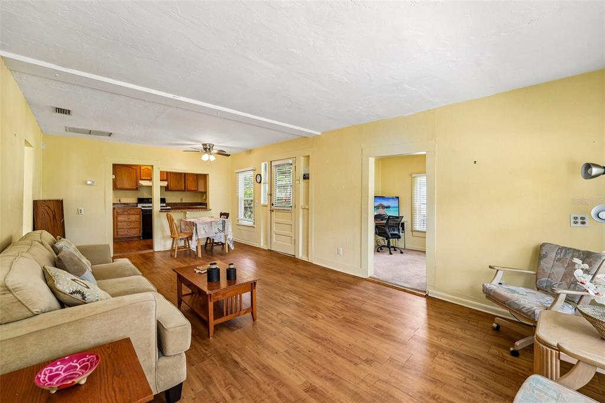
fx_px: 235
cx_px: 302
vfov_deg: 81.2
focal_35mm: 14
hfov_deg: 104.3
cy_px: 202
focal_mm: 14
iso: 100
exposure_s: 1/3.33
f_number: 8
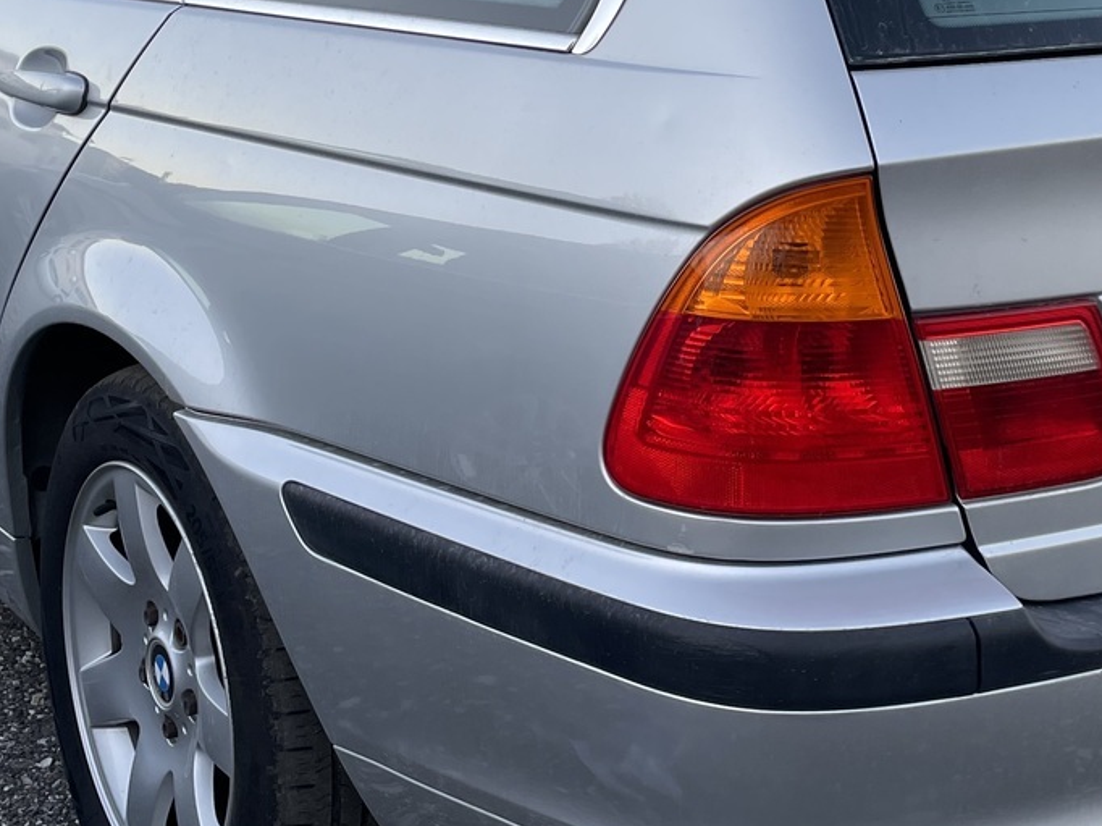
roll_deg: -0.6
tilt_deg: -10.1
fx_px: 1941
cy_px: 234
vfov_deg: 23.8
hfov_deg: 31.6
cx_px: 672
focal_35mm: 61
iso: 40
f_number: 1.6
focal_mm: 4.2
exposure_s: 1/121
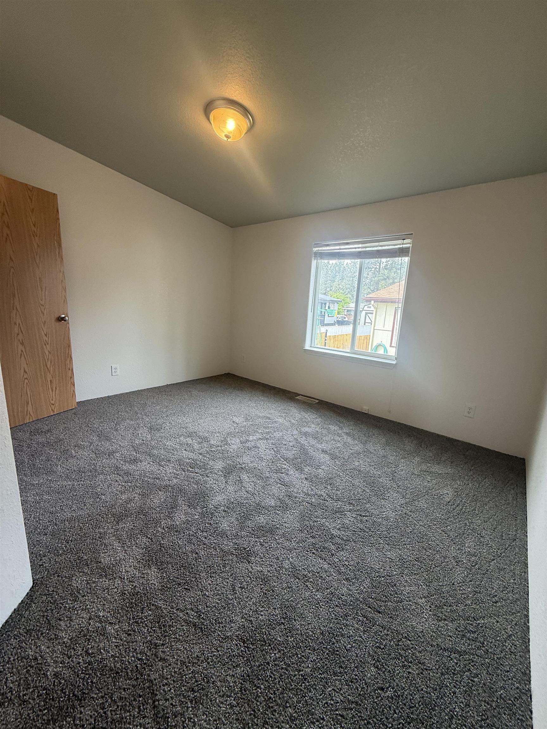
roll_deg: -3.0
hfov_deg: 85.7
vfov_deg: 102.1
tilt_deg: -10.9
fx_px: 295
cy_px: 364
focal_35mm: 14
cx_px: 274
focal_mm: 2.22
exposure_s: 1/120
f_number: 2.2
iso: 160
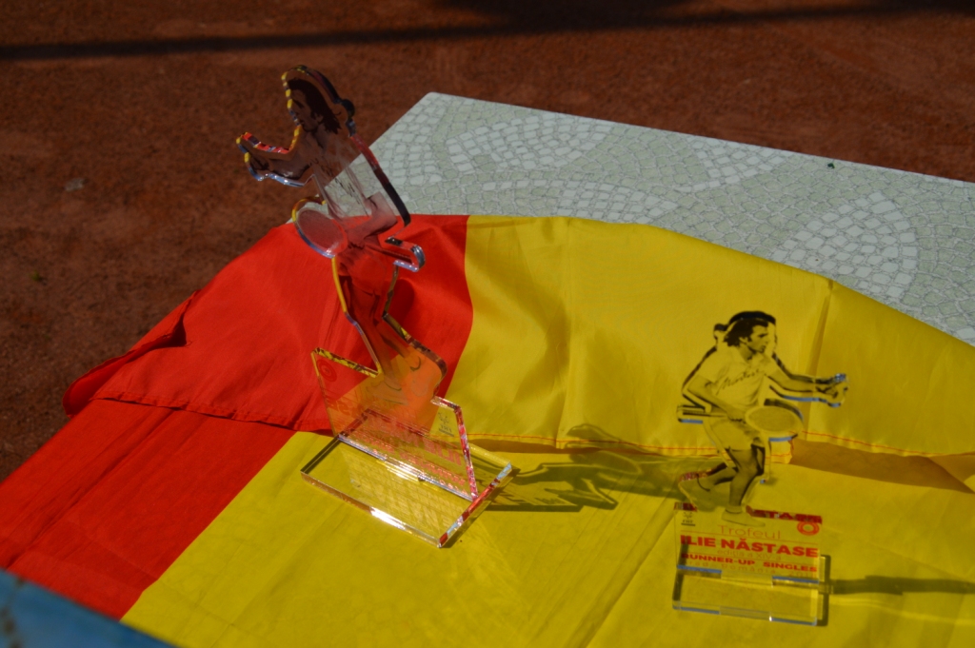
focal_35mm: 46
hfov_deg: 42.4
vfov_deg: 28.9
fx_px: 1258
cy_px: 324
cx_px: 488
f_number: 7.1
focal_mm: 31
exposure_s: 1/2000
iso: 360
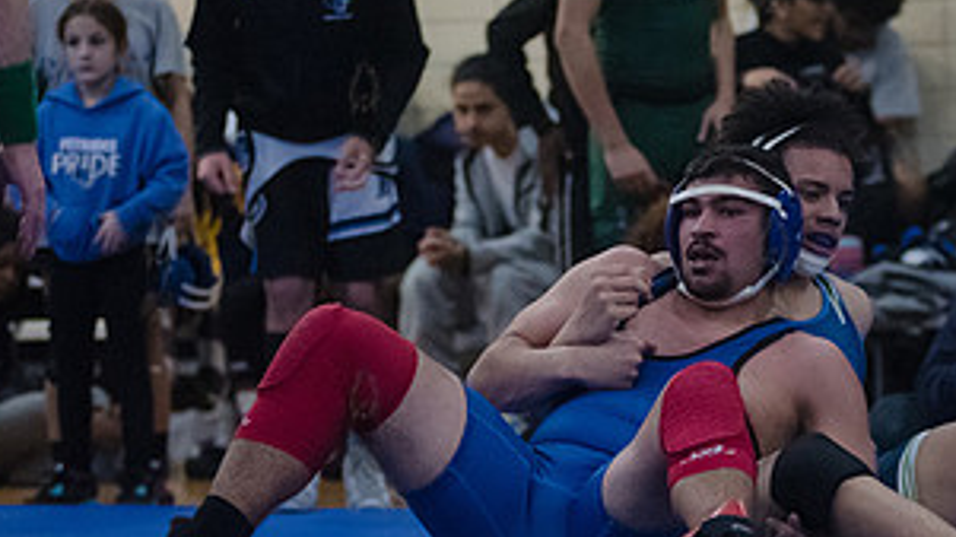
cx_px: 772
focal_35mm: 202
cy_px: 265
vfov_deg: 6.0
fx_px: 5118
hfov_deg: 10.6
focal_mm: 100
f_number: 3.2
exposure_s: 1/400
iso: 8000
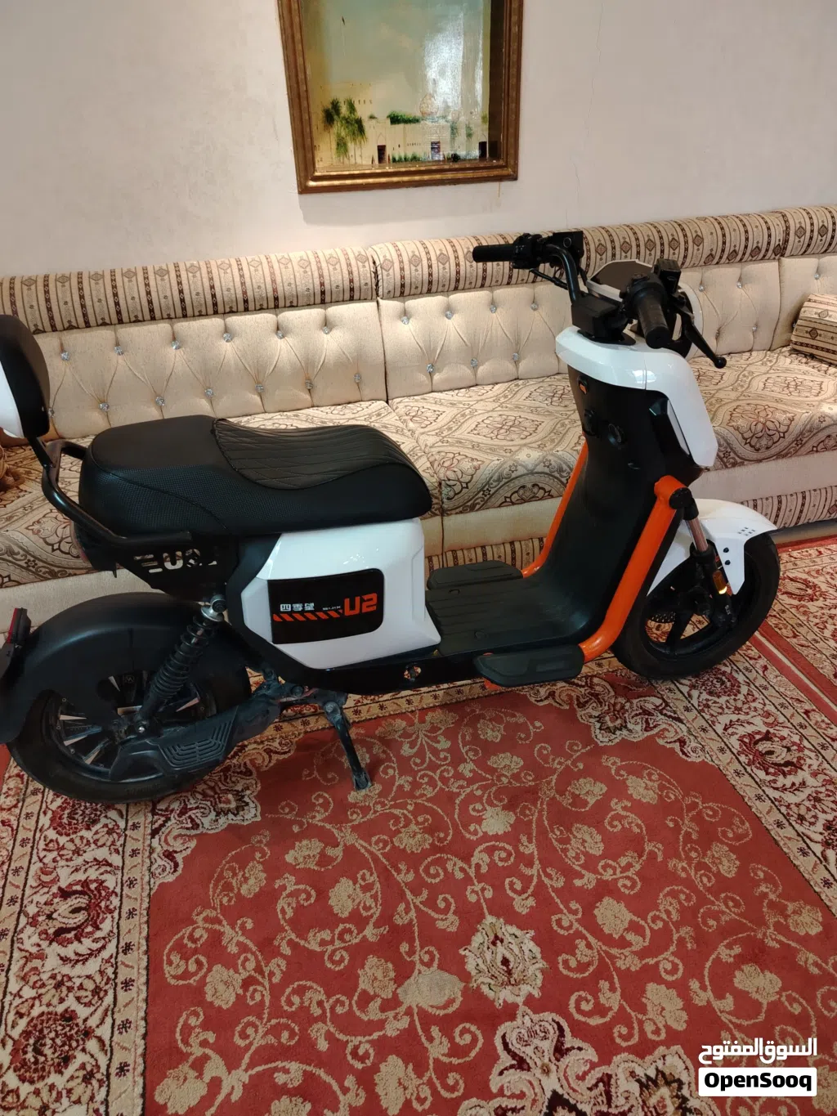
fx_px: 774
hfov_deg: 56.8
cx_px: 418
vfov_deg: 71.6
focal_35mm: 24
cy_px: 558
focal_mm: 5.25
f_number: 1.75
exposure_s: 1/33.3
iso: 828
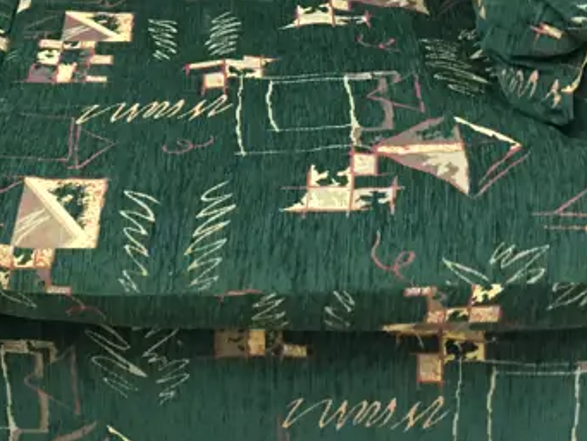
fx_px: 1476
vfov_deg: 16.3
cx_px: 59
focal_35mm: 87
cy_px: -83
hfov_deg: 22.0
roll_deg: +1.9
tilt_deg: -23.9
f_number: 2.2
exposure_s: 1/17
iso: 80
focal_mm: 4.15
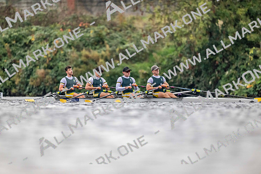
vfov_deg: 2.3
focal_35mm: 600
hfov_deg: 3.4
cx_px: 130
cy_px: 87
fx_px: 4351
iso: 2500
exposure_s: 1/2500
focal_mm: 600
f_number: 4
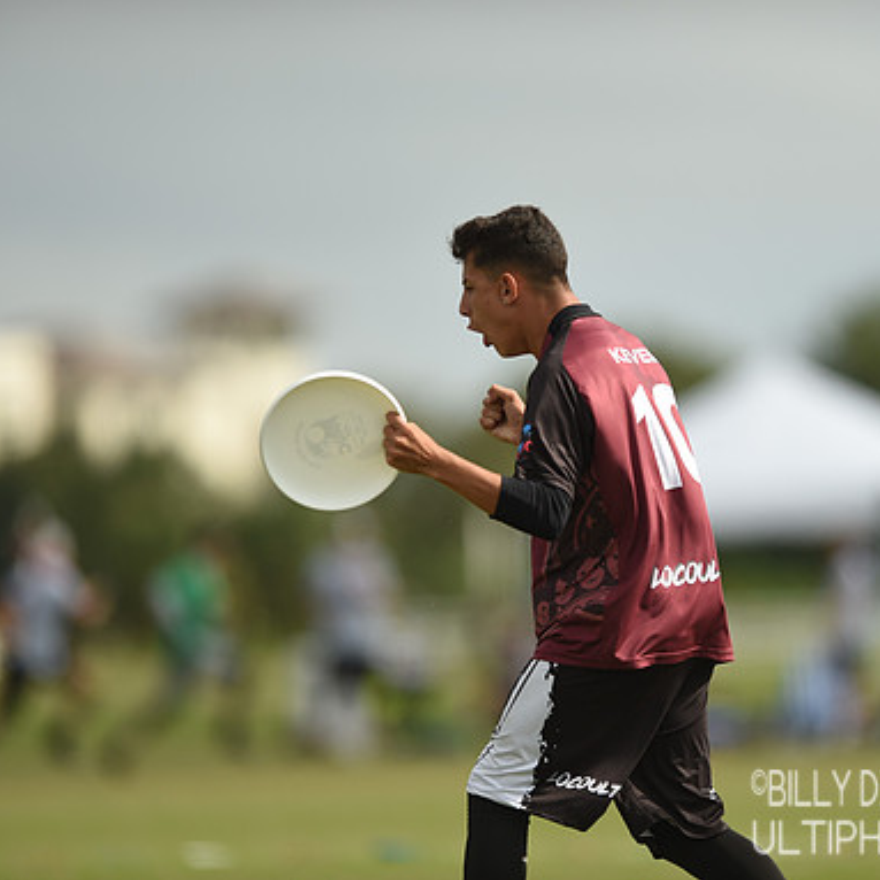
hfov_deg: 3.4
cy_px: 439
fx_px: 14783
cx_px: 604
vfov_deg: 3.4
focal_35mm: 514
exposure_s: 1/4000
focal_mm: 400
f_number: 2.8
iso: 160
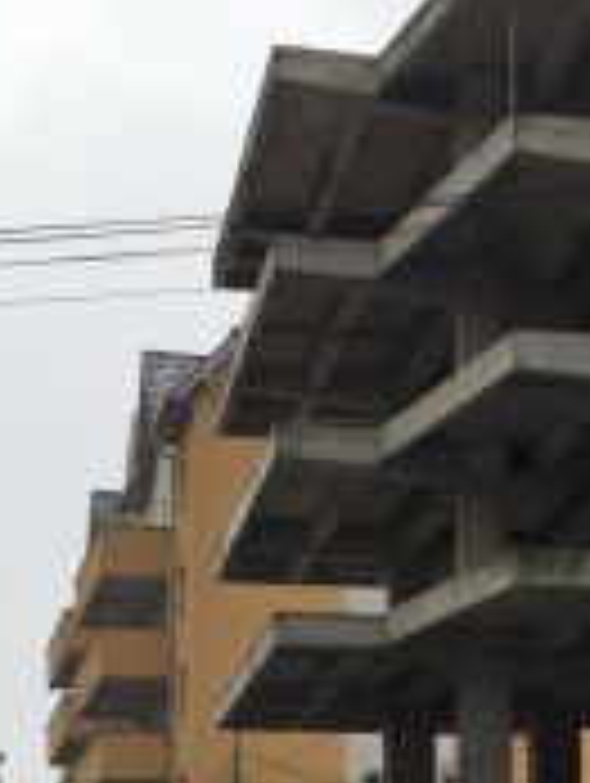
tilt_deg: +1.9
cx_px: 522
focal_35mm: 100
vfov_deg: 18.4
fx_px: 2267
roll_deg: +0.8
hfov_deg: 14.7
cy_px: 981
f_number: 2.2
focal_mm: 4.15
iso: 25
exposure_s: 1/999
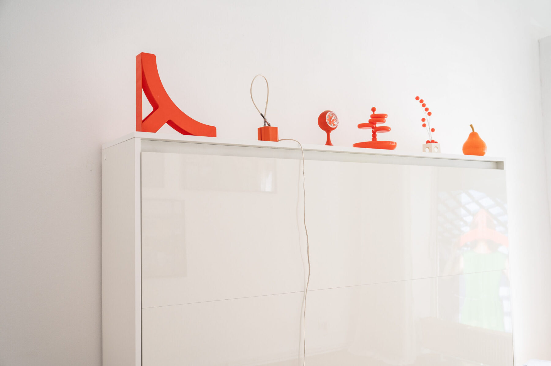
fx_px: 551
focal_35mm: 36
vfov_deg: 36.8
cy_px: 183
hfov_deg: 53.2
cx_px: 276
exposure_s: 1/250
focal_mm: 36
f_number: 4.5
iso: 200
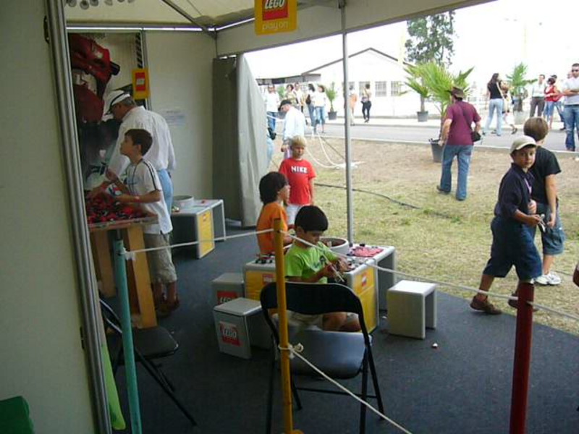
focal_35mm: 35
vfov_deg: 40.7
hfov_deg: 52.6
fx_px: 585
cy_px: 217
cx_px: 290
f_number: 5.6
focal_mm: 5.8
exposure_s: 1/400
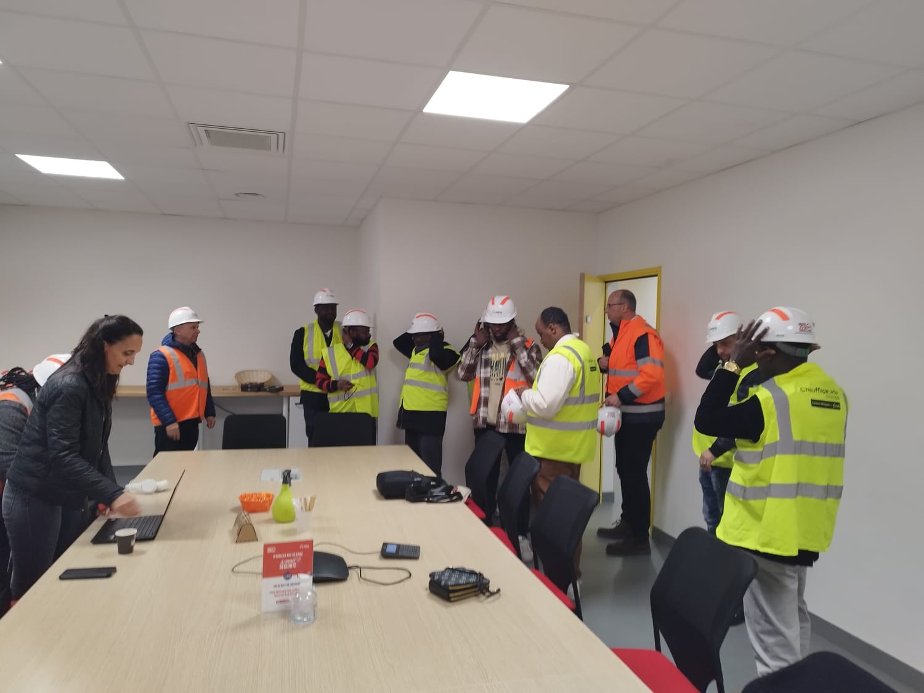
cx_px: 462
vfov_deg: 56.8
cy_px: 346
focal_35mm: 24
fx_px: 641
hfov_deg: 71.6
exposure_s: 1/50
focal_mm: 5.89
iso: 180
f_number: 1.89
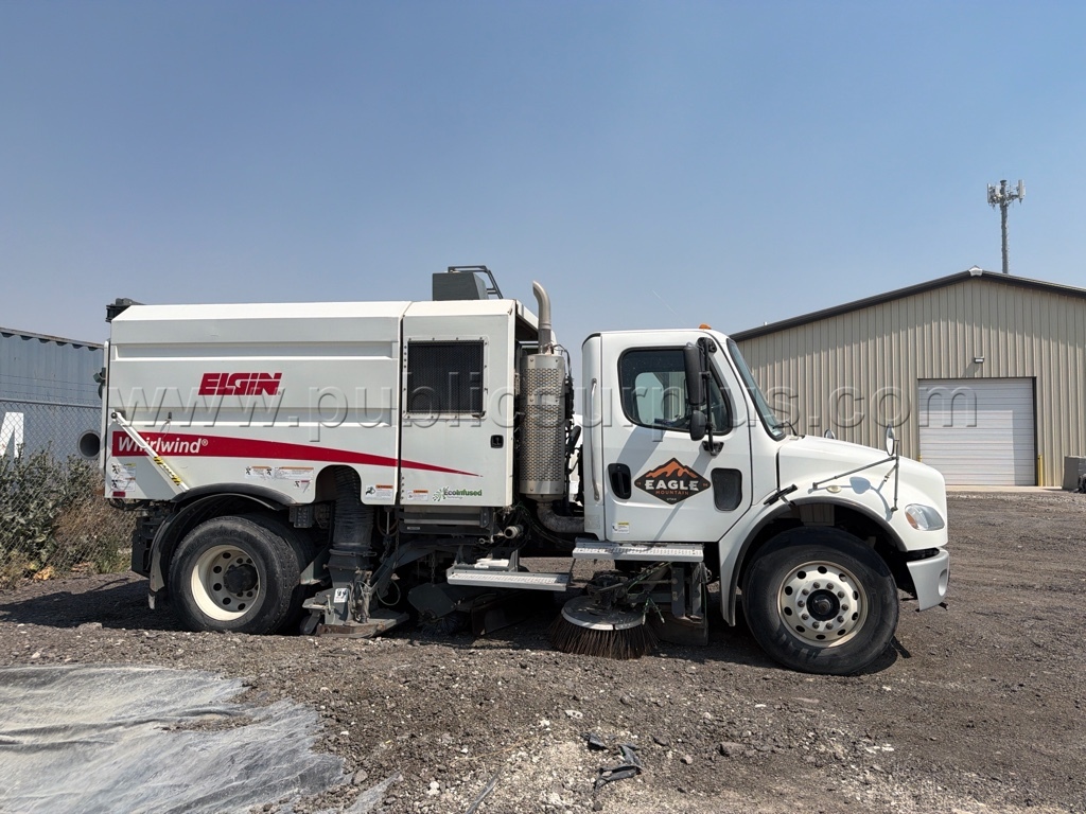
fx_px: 753
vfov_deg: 56.8
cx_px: 543
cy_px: 407
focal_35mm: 24
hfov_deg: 71.6
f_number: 1.78
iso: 80
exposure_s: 1/9091
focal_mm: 6.76
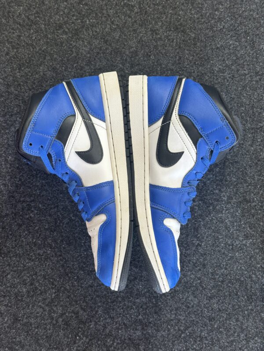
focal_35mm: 48
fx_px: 488
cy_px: 176
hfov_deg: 30.3
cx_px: 132
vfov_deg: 39.6
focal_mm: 6.86
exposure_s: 1/50
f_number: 1.78
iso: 125
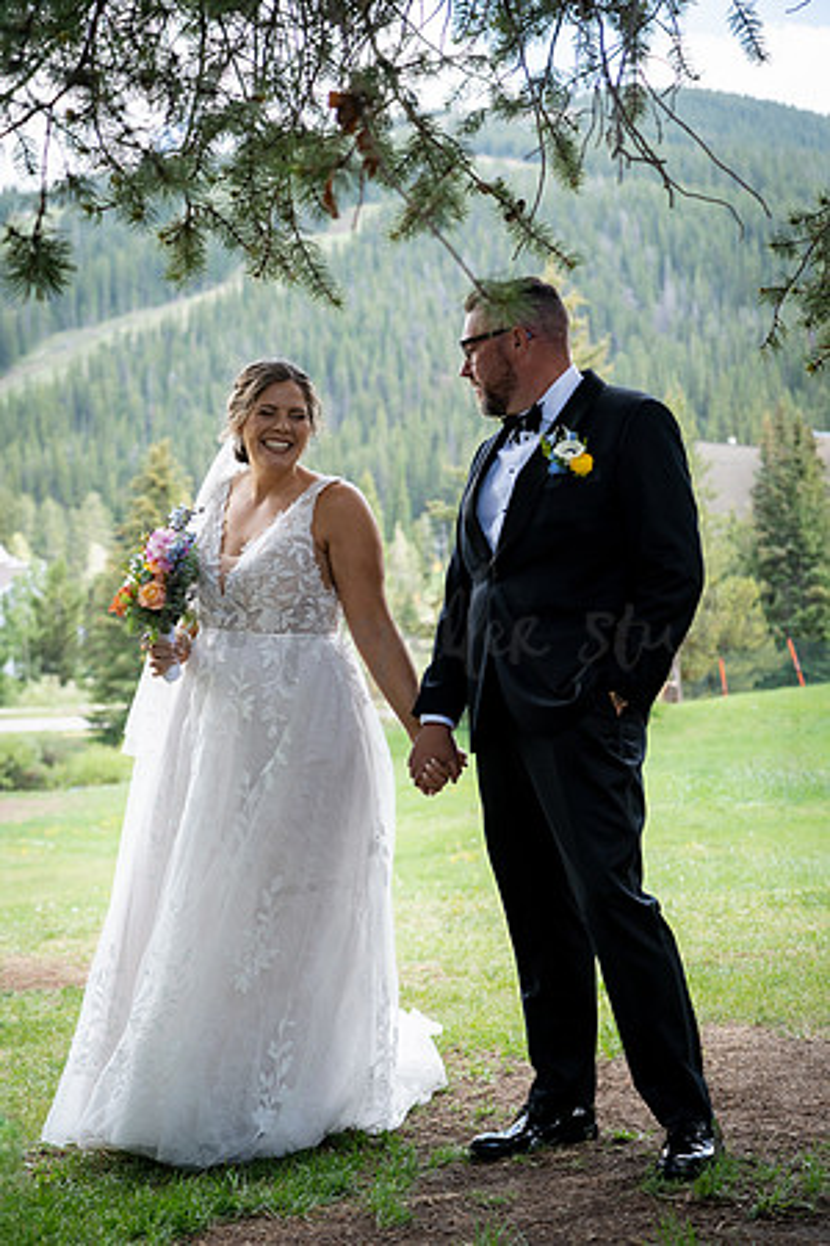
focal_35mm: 57
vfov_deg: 35.1
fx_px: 1971
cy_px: 623
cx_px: 415
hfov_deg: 23.8
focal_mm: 57
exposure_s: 1/800
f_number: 4
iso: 400
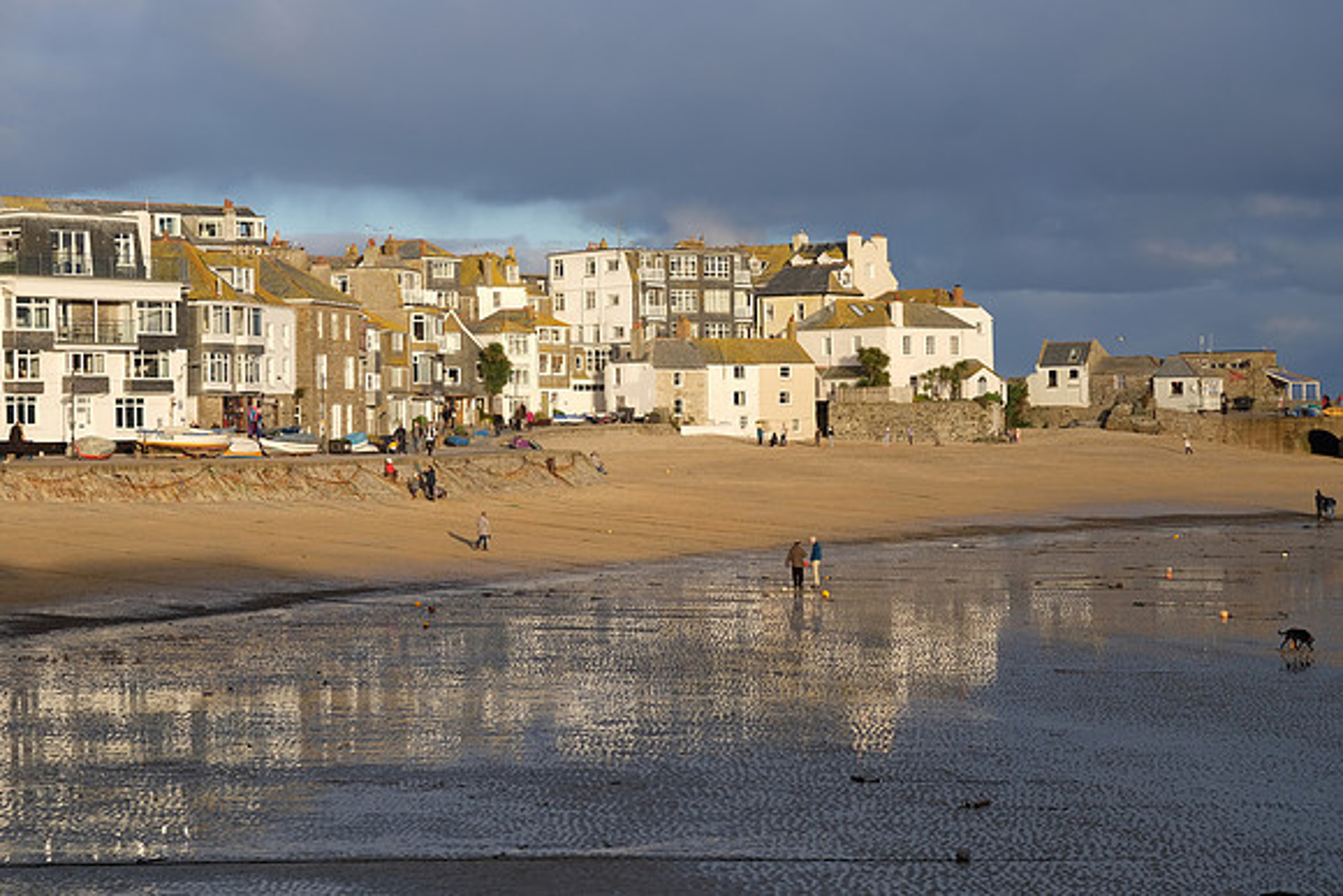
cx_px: 672
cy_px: 448
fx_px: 3134
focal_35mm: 84
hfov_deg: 24.2
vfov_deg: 16.3
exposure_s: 1/350
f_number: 6.4
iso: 200
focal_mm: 56
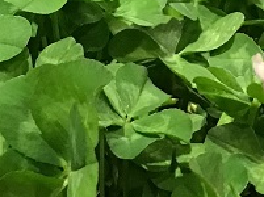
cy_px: 24
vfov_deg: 11.7
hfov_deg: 15.6
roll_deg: -0.2
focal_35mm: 126
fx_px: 959
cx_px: 52
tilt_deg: -18.5
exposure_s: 1/30
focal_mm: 3.3
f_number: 2.4
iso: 200
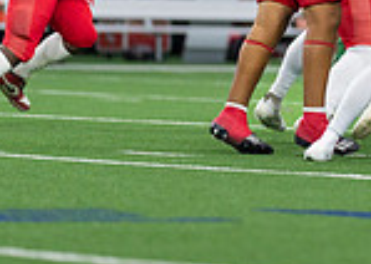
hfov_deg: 3.6
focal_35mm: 550
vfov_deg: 2.6
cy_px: -184
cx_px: 715
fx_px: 5787
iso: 1000
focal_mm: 135
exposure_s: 1/1600
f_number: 1.8
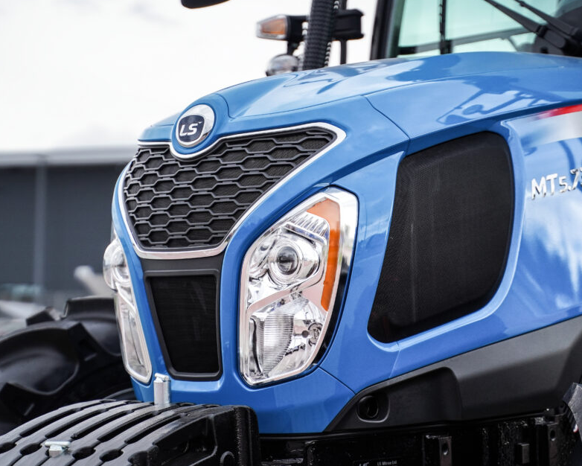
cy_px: 213
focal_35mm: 86
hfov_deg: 22.2
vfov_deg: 17.9
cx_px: 283
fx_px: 1482
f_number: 2.8
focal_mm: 70
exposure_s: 1/8000
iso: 1000
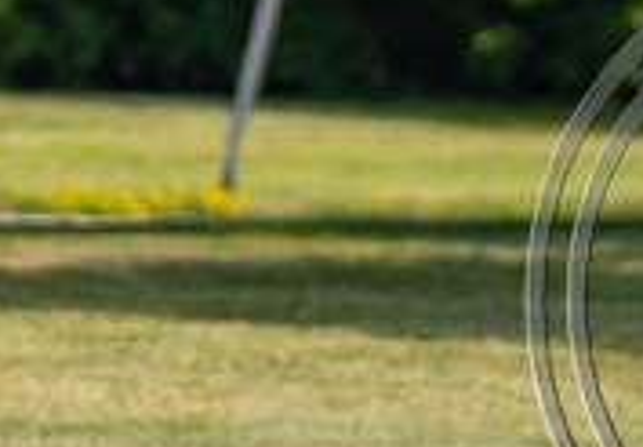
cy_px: 204
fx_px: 25171
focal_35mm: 1391
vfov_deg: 1.0
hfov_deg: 1.5
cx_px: 493
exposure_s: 1/3200
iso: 400
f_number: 3.2
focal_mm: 200
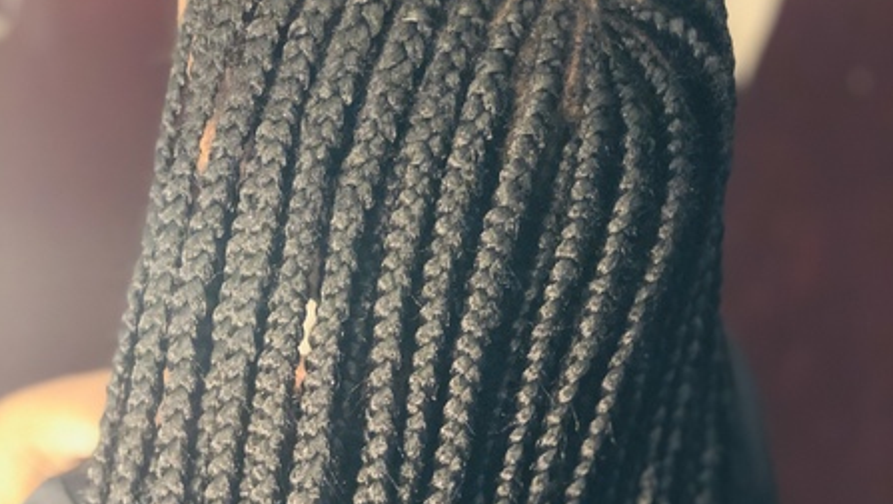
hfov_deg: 27.9
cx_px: 446
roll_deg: -16.6
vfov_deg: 15.9
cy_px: 282
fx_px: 1801
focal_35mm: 76
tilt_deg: -29.3
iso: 200
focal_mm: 6
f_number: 2.4
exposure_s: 1/8
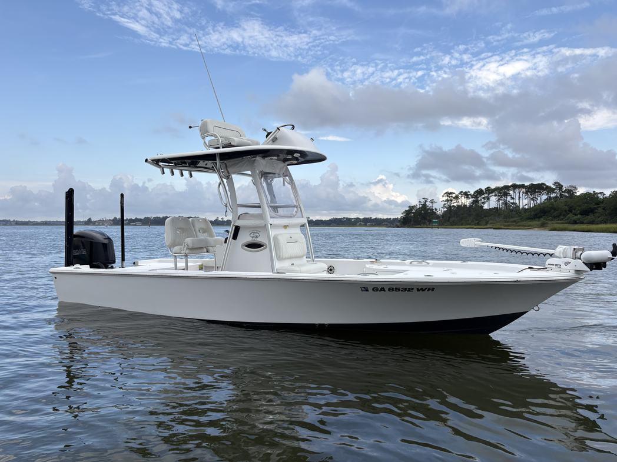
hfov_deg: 67.3
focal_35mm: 26
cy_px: 231
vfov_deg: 53.0
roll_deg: +0.7
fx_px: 463
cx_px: 308
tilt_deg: -0.7
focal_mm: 5.96
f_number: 1.6
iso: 50
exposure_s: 1/1901
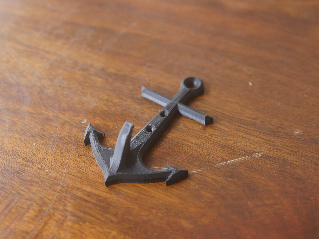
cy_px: 112
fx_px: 903
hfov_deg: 20.0
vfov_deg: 15.1
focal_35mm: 98
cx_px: 147
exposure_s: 1/100
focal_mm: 45
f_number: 1.8
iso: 800
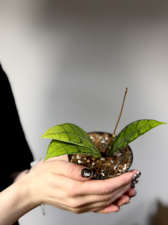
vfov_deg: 39.7
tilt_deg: -9.1
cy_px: 112
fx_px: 311
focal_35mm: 48
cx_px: 84
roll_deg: +0.9
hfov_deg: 30.3
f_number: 1.78
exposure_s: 1/100
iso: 80
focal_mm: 6.76
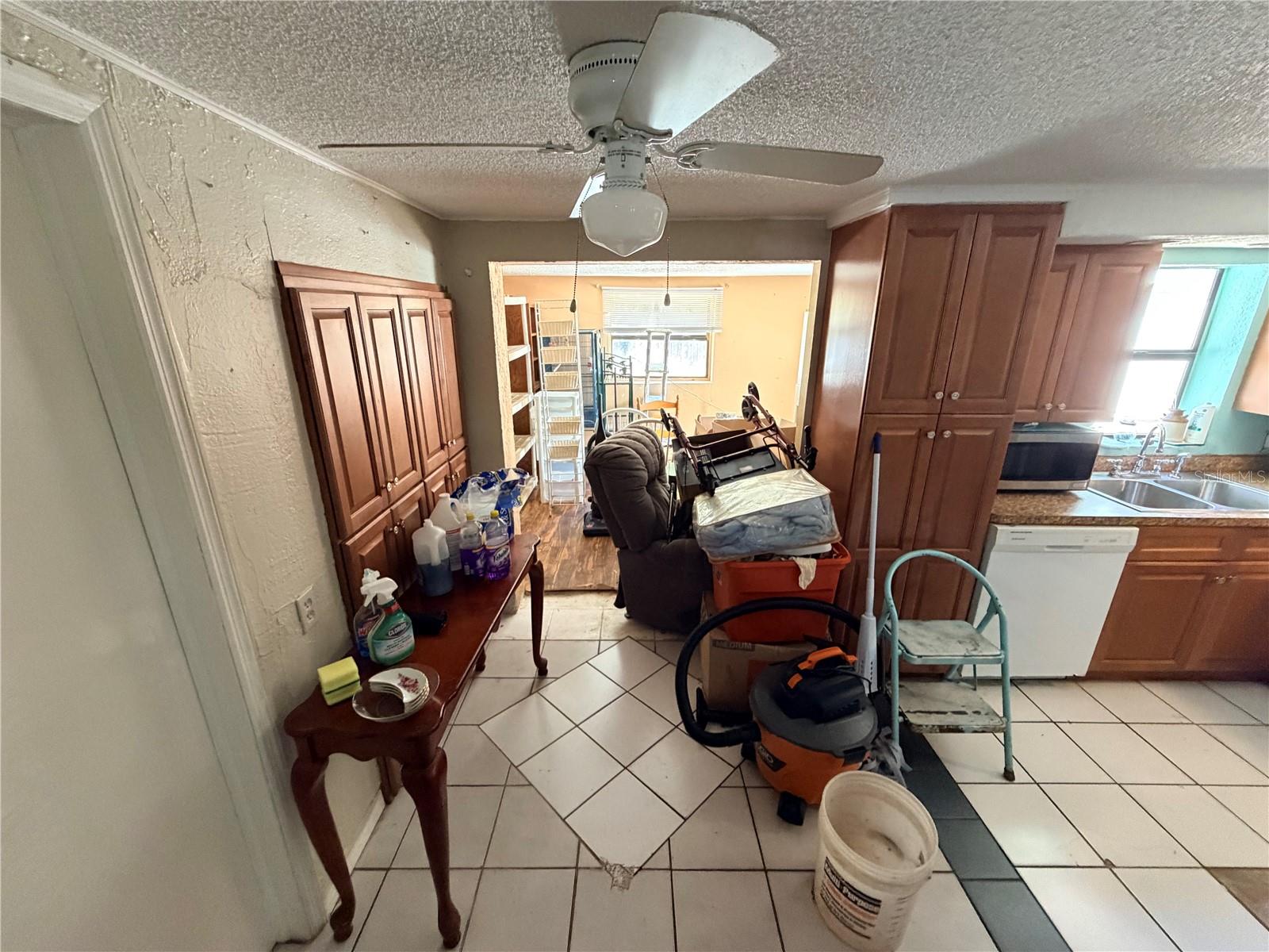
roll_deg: +0.6
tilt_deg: -17.1
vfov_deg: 85.7
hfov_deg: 102.1
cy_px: 476
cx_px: 634
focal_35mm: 14
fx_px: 513
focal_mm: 2.22
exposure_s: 1/60
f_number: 2.2
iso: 640
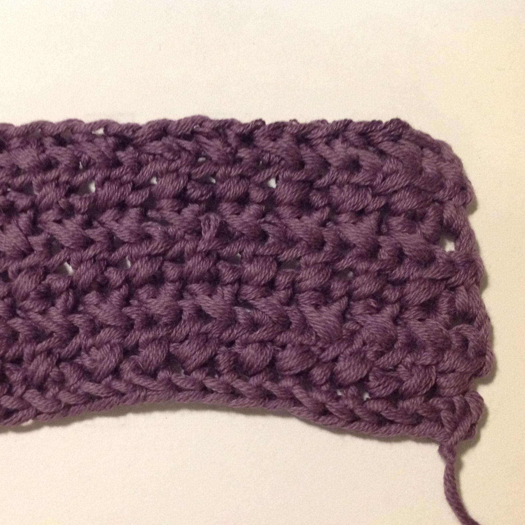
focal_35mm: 44
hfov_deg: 37.9
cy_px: 261
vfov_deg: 38.3
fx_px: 755
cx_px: 169
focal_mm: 4.28
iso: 400
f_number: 2.4
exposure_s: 1/15
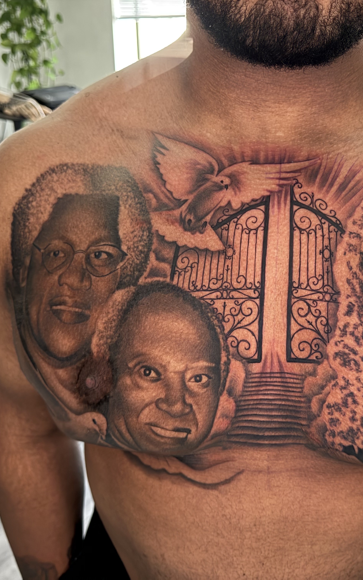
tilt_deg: -25.4
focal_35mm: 34
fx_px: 538
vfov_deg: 56.7
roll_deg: -1.7
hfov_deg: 36.9
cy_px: 290
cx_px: 239
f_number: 1.78
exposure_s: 1/40
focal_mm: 6.76
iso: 800
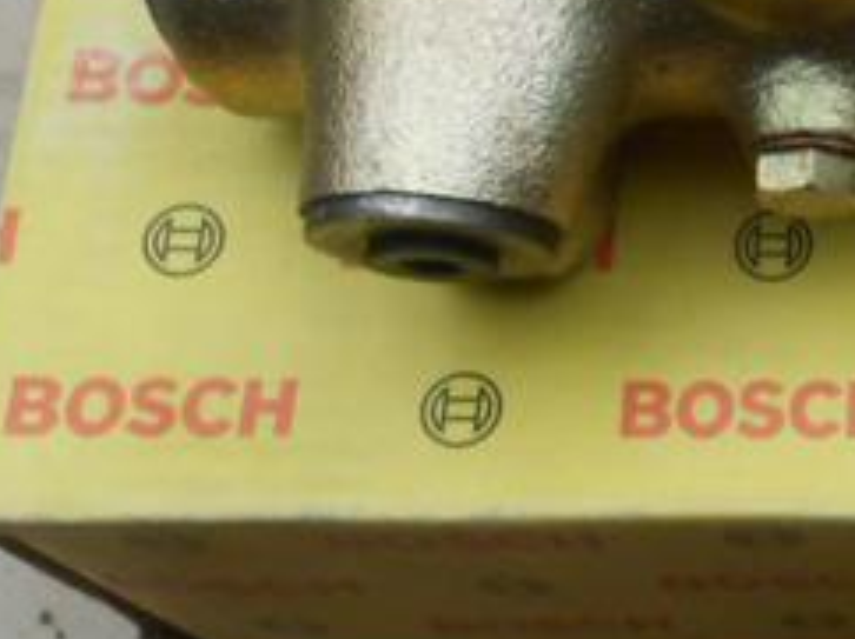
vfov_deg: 17.1
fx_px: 2122
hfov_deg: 20.2
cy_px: 328
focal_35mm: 86
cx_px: 1205
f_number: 3.5
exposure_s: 1/30
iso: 250
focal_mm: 4.6
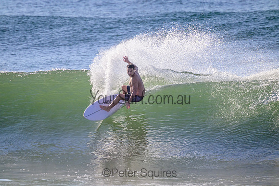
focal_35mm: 800
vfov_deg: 1.7
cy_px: 93
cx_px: 140
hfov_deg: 2.6
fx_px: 6201
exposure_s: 1/2000
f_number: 11
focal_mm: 800
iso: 1000
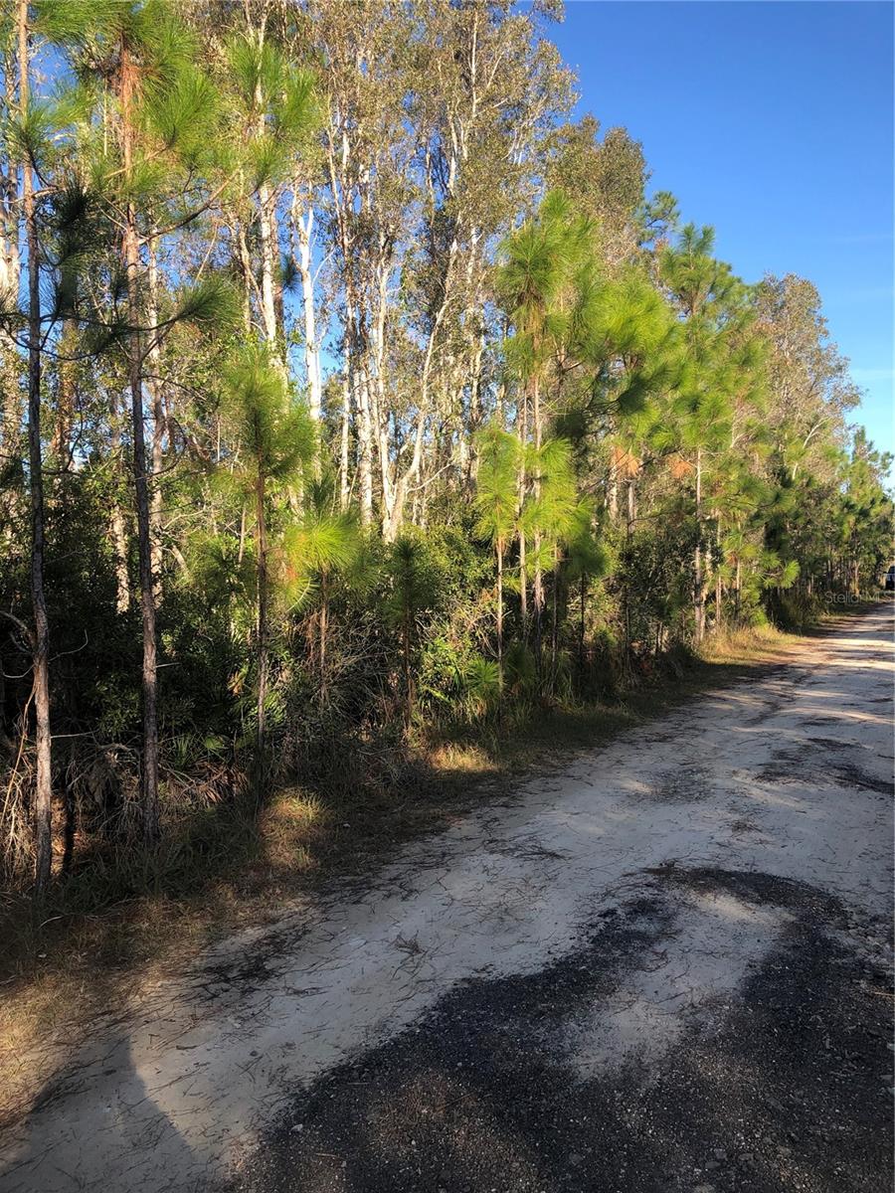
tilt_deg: -1.9
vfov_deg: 63.4
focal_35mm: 28
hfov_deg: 49.7
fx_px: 965
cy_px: 596
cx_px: 448
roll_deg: -0.2
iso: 20
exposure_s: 1/640
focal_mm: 3.99
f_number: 1.8
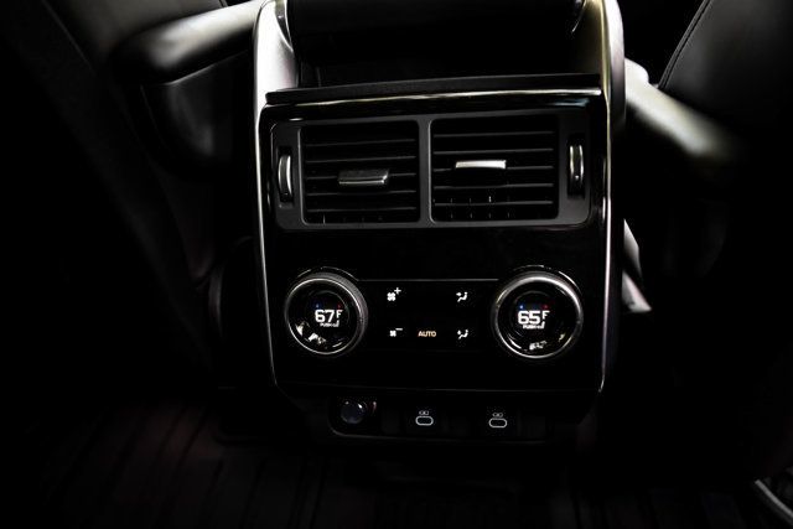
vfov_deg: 53.2
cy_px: 264
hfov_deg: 73.7
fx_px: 529
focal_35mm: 24
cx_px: 396
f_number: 2.8
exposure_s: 1/200
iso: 500
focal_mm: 24
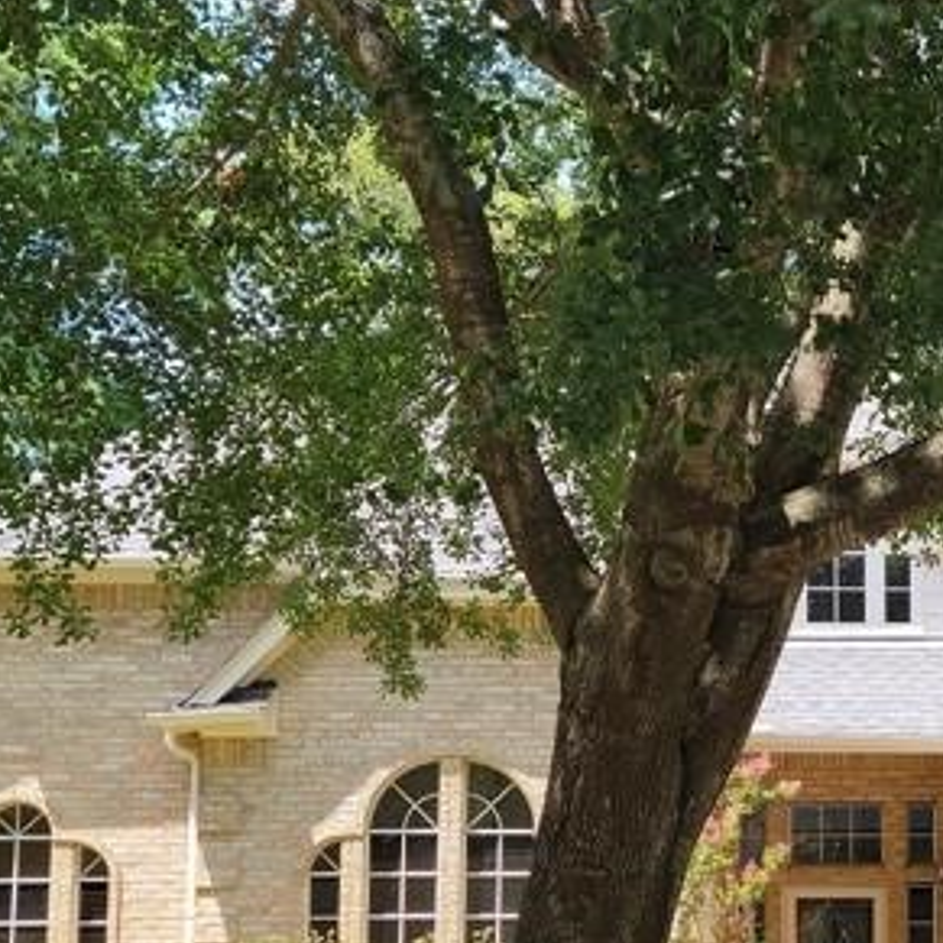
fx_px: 2681
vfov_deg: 19.8
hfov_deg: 19.0
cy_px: 687
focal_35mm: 87
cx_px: 1076
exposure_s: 1/210
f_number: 2
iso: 25
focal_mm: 5.9
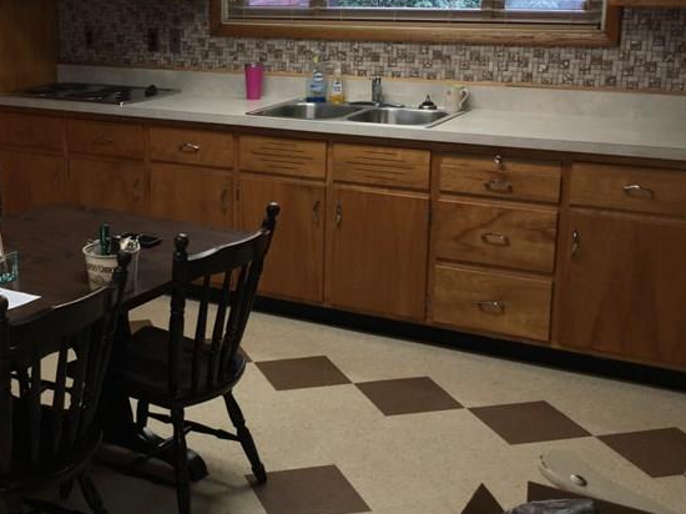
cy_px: 221
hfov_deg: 34.6
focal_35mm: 54
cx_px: 153
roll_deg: +1.4
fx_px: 1070
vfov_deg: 27.0
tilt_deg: -14.0
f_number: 2.2
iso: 40
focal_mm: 4.15
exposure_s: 1/30
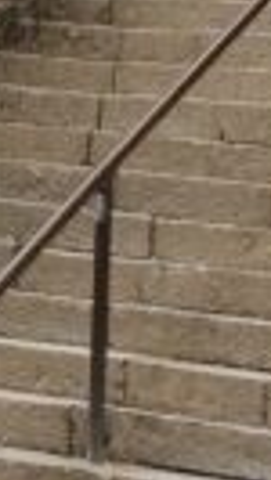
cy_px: -552
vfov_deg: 8.8
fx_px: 2894
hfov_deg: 5.1
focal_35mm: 227
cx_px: -484
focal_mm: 4.7
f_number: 1.79
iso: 50
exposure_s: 1/182
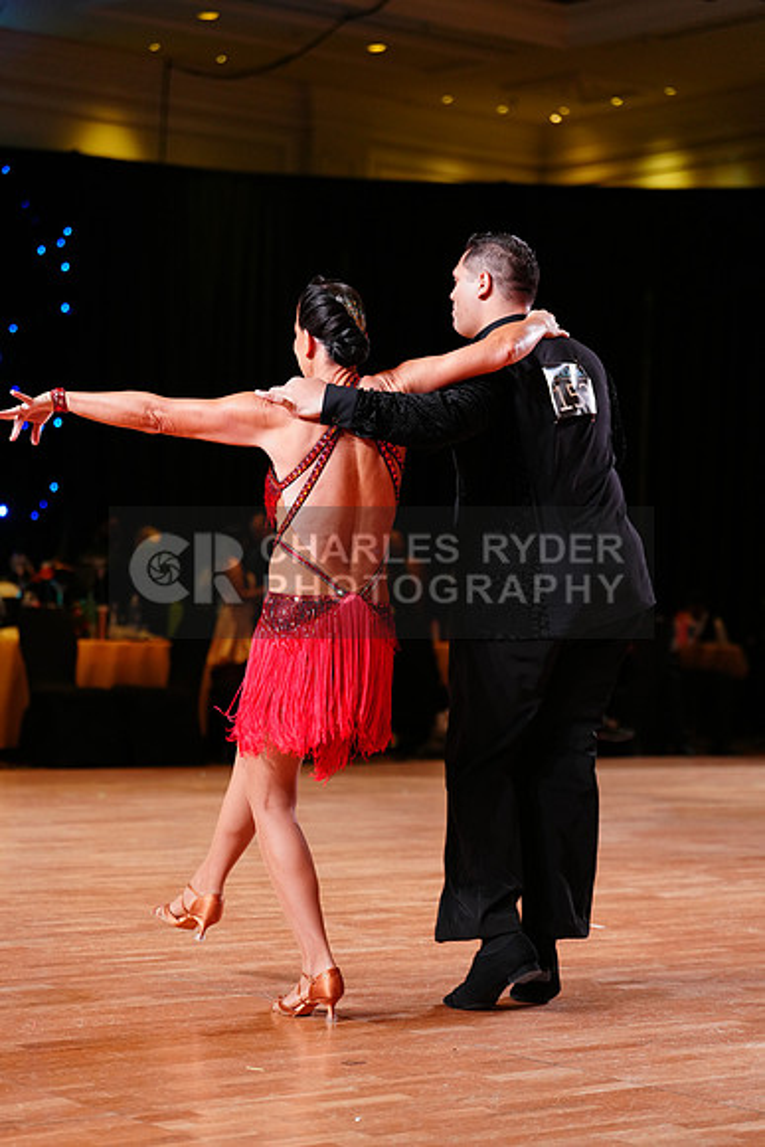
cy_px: 574
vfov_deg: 24.5
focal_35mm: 83
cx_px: 382
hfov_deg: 16.5
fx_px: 2644
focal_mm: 83
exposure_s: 1/400
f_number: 2.8
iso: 2000
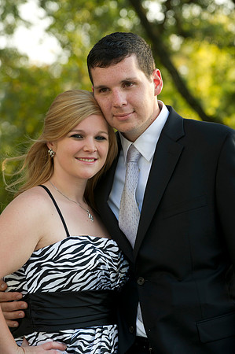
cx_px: 118
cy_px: 177
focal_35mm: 160
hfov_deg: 8.6
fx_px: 1570
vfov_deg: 12.9
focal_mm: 160
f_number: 5.6
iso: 320
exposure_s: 1/100
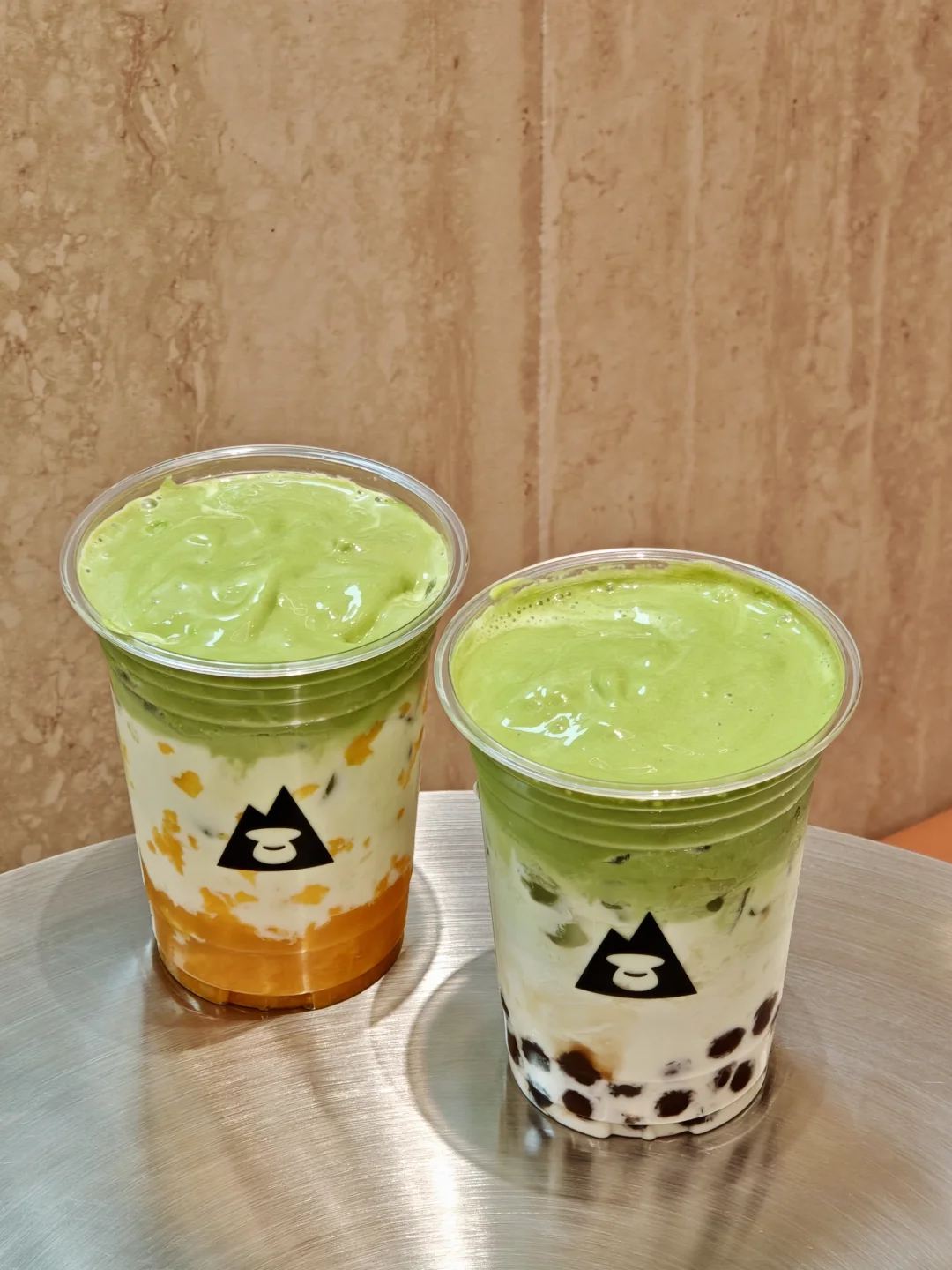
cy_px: 635
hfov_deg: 14.1
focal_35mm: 105
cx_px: 476
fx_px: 3850
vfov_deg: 18.7
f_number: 2
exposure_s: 1/100
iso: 400
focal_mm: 9
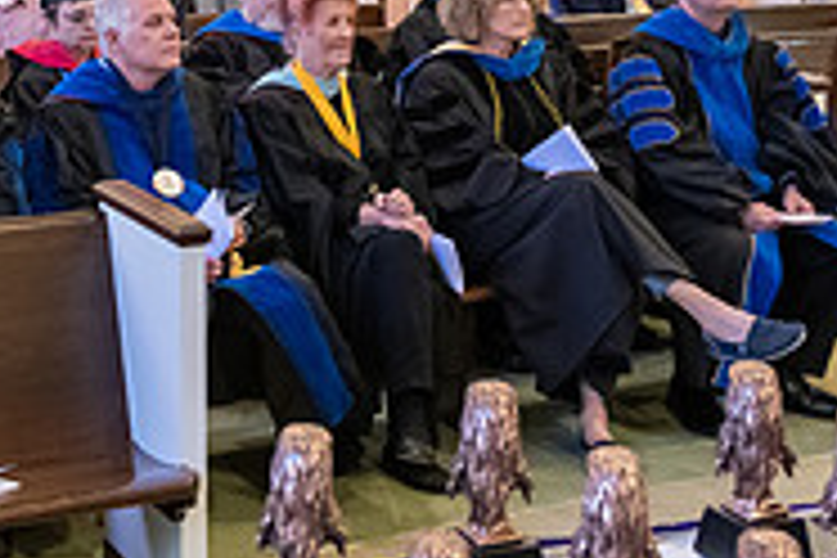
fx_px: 1744
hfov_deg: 26.5
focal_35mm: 75
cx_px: 171
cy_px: -7
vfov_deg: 17.7
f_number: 3.2
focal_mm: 24
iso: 6400
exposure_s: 1/160
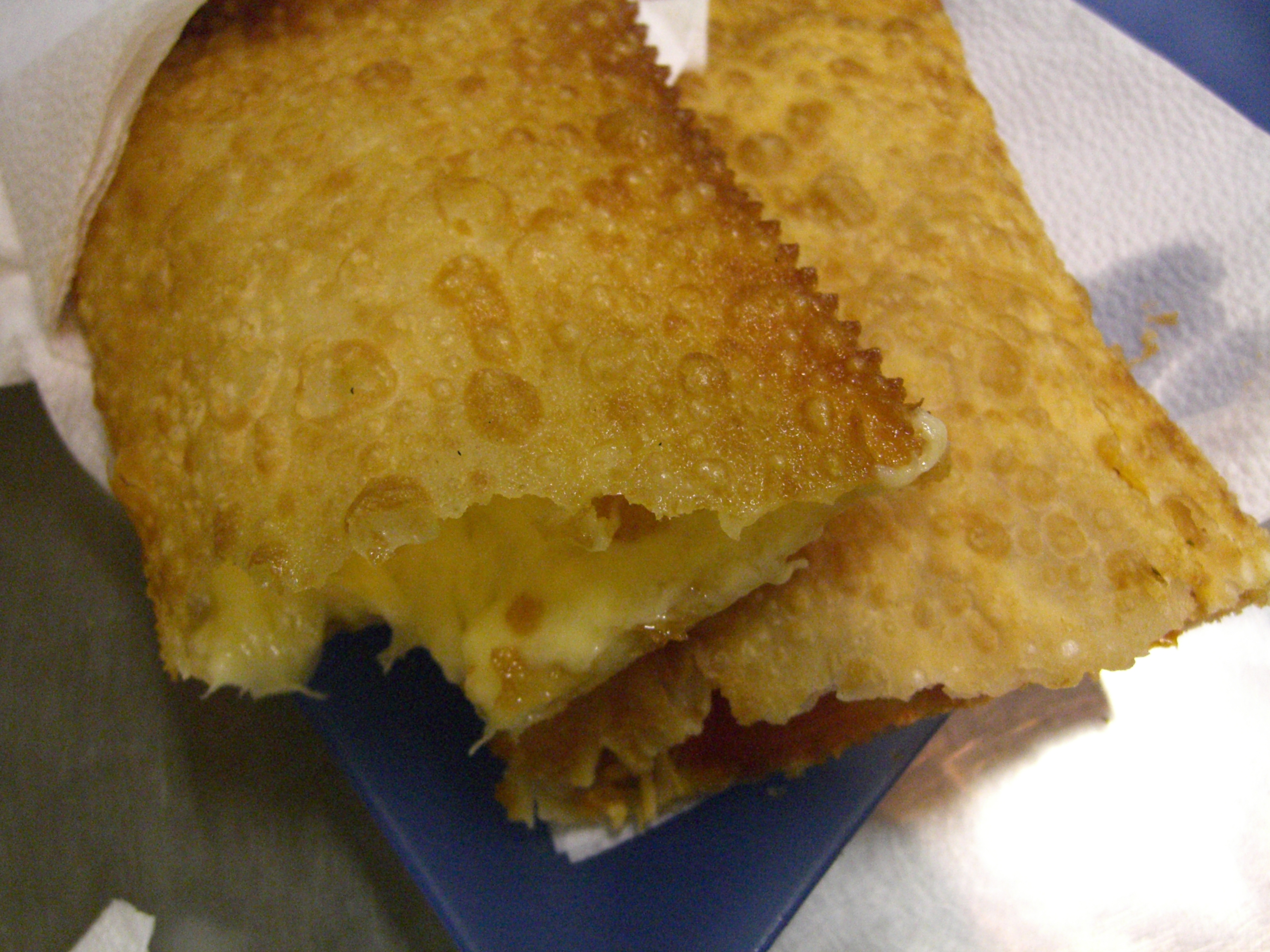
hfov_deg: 49.0
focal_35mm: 38
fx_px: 1394
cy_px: 476
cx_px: 635
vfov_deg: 37.7
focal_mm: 7.9
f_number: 2.8
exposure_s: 1/80
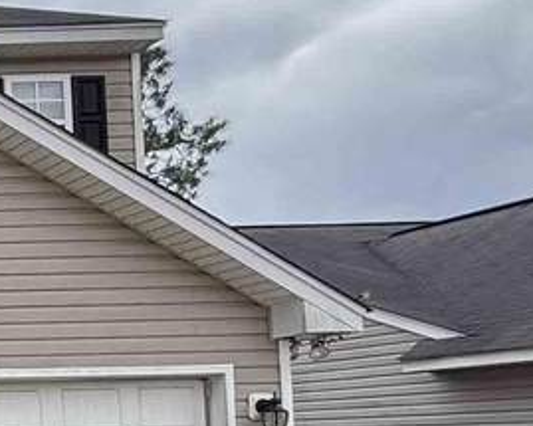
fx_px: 1025
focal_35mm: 65
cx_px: -567
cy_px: 404
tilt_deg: +3.4
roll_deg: +0.5
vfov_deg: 22.7
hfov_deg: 18.1
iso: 50
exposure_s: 1/502
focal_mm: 2.22
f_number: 2.2
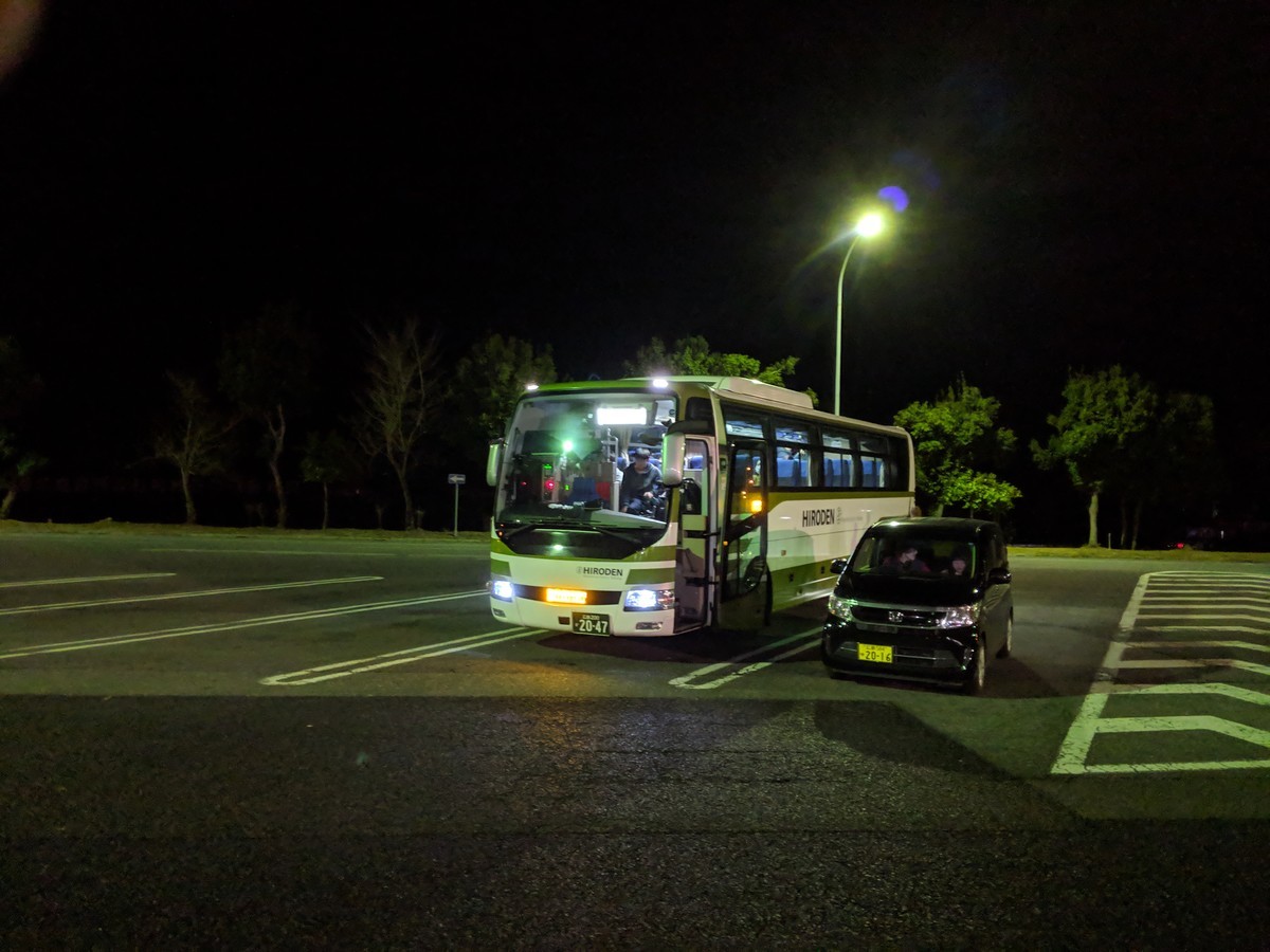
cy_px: 476
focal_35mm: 27
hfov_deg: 65.3
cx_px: 635
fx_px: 991
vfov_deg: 51.4
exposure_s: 1/15
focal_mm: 4.44
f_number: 1.8
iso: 741
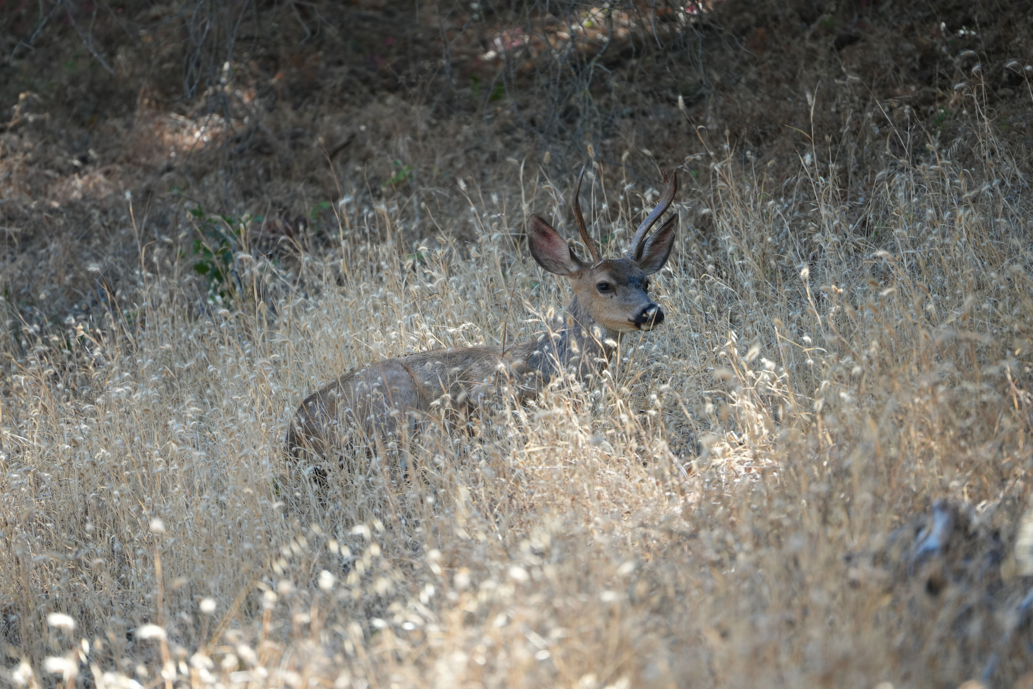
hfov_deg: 5.2
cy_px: 344
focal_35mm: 400
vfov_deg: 3.4
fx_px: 11477
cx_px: 516
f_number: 6.3
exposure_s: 1/160
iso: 500
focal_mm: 400
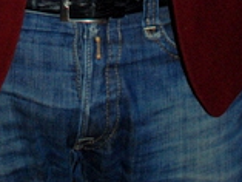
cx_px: 59
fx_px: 1483
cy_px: -372
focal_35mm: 212
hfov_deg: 9.3
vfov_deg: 6.4
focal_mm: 32
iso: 320
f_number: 4.2
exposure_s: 1/60
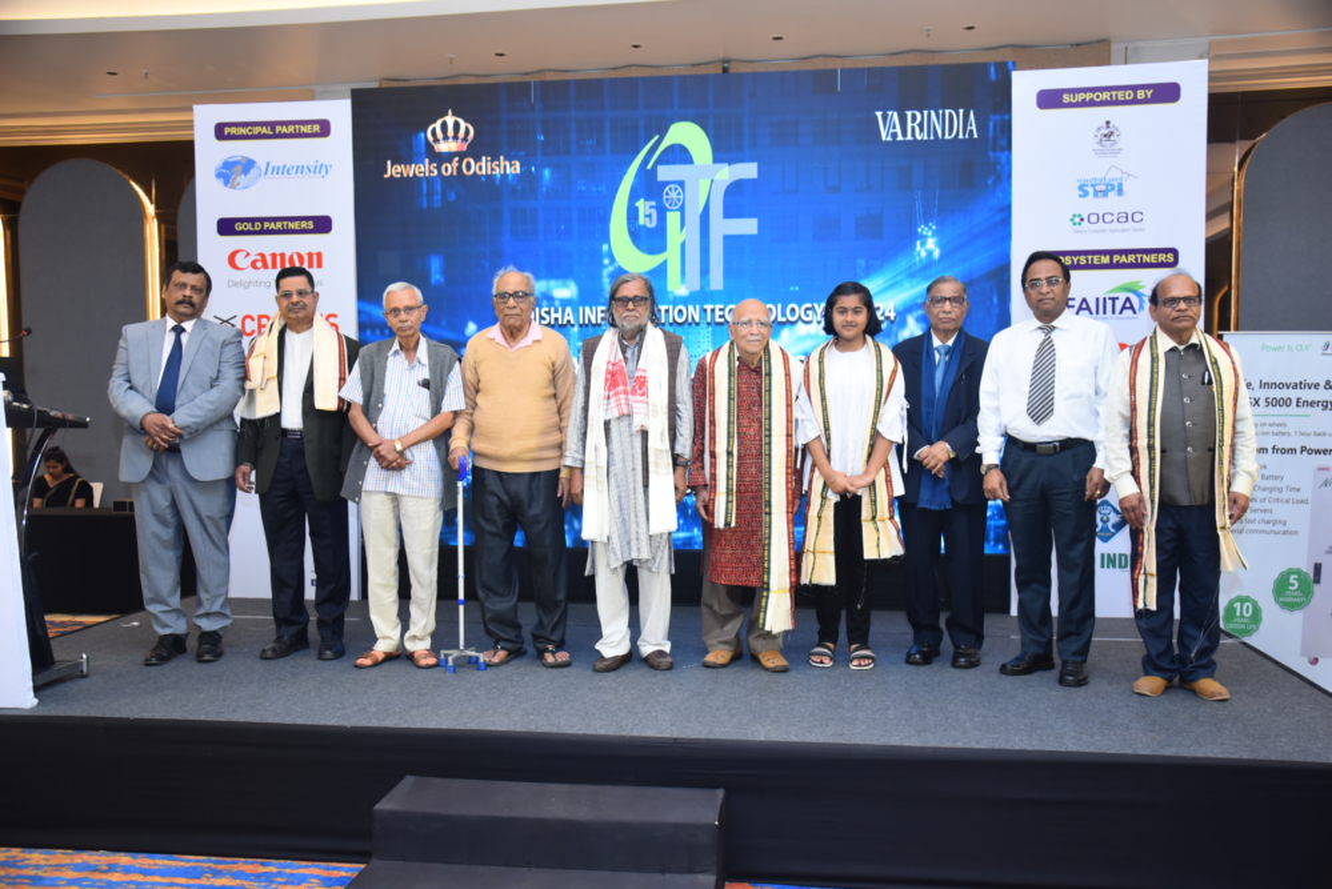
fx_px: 1147
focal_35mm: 31
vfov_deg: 42.4
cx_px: 666
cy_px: 444
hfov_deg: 60.3
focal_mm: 31
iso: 1250
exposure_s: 1/125
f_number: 5
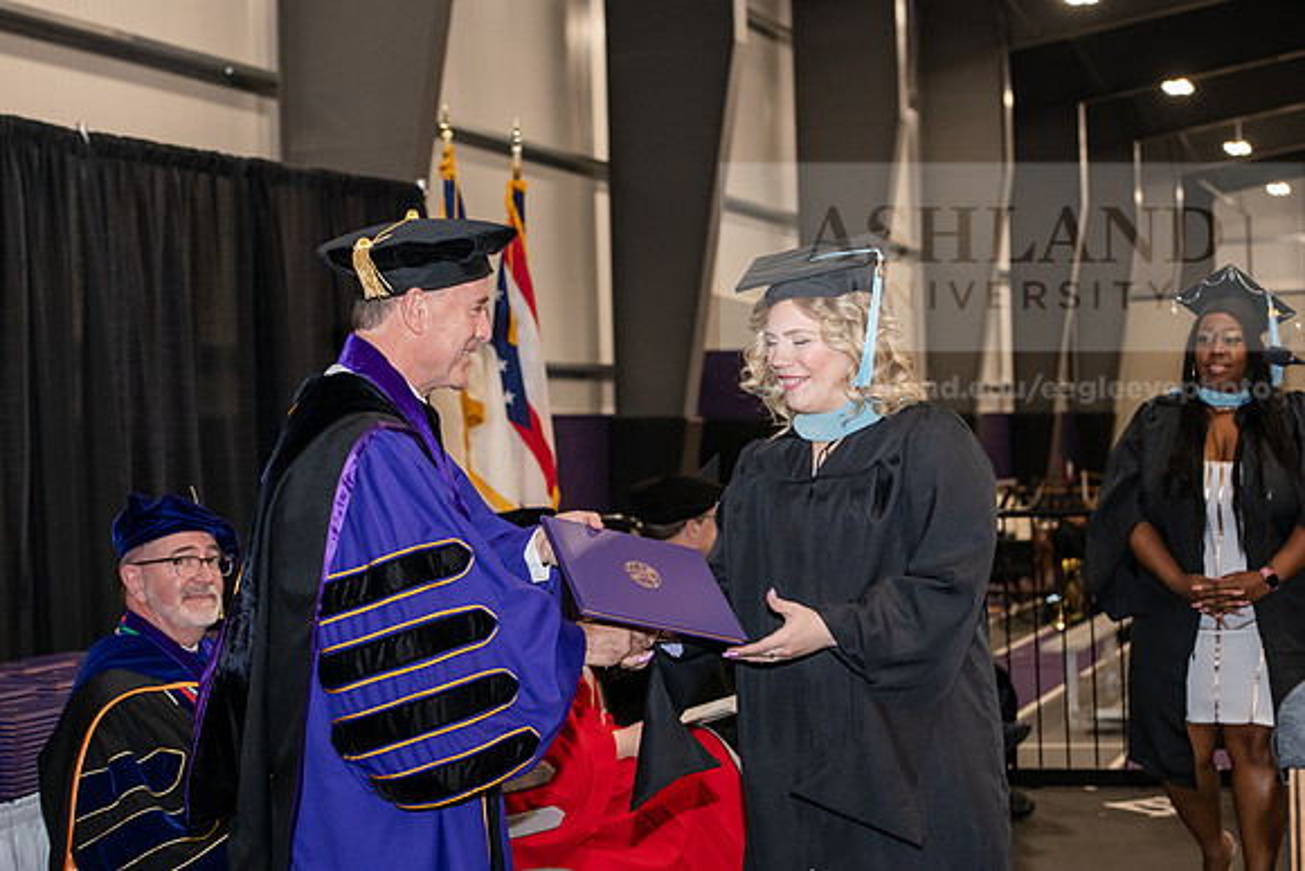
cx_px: 652
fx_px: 2538
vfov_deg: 19.5
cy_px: 436
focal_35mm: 70
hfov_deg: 28.8
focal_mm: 70
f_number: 5.6
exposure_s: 1/200
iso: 2500
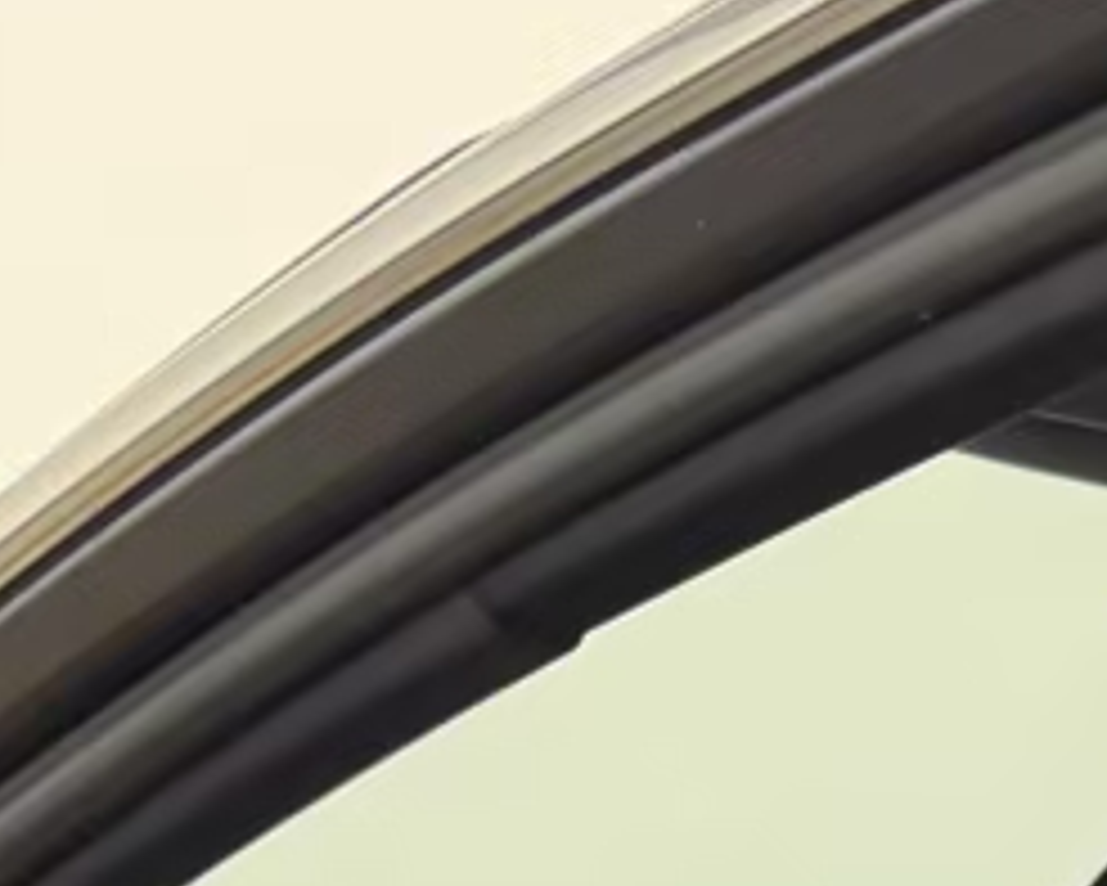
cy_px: 2768
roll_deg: -0.3
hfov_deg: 11.1
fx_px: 5342
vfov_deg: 8.0
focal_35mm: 163
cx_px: -794
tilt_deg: -10.3
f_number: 1.78
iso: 200
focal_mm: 6.76
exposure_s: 1/113
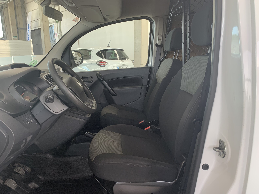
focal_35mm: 26
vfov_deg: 53.1
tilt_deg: -11.5
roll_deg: -0.1
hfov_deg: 67.3
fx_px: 195
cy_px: 97
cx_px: 130
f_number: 1.8
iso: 80
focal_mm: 4.25
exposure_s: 1/121
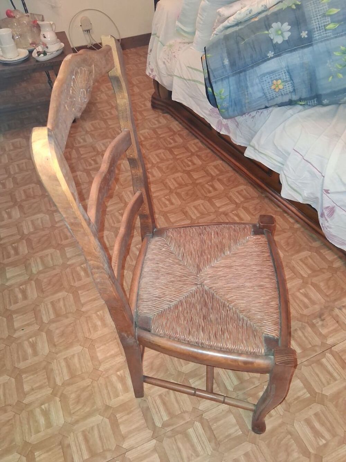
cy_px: 231
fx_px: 346
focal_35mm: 26
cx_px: 173
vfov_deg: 67.3
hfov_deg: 53.1
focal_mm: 3.98
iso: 25
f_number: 1.8
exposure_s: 1/25
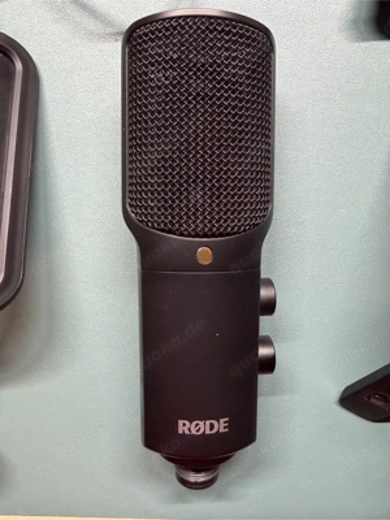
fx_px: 361
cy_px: 260
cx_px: 195
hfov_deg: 56.8
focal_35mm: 24
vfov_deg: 71.6
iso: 400
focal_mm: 2.22
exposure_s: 1/60
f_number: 2.2
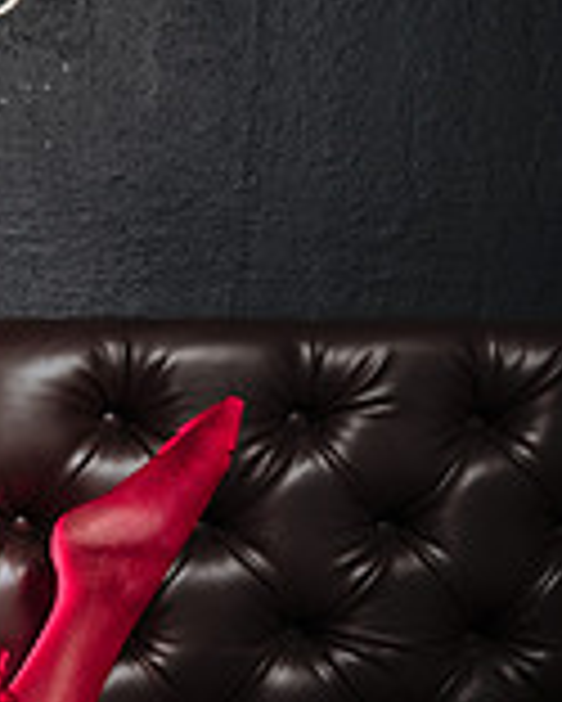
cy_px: 575
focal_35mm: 120
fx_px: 2493
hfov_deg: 11.8
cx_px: -486
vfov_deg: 15.9
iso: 100
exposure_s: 1/40
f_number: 3.5
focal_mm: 32
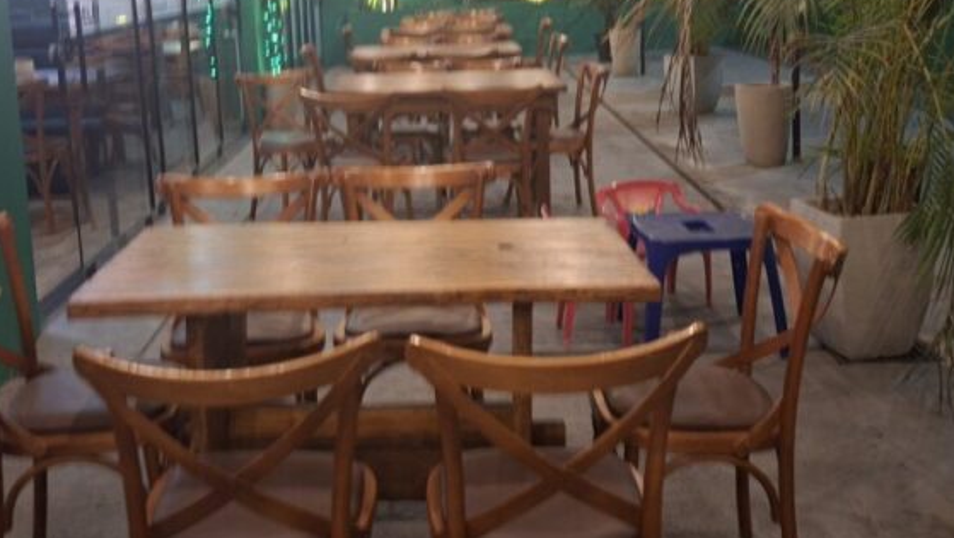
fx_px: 1088
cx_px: 399
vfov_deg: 27.3
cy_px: 125
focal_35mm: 43
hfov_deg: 47.2
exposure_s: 1/30
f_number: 1.8
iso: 320
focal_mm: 5.54
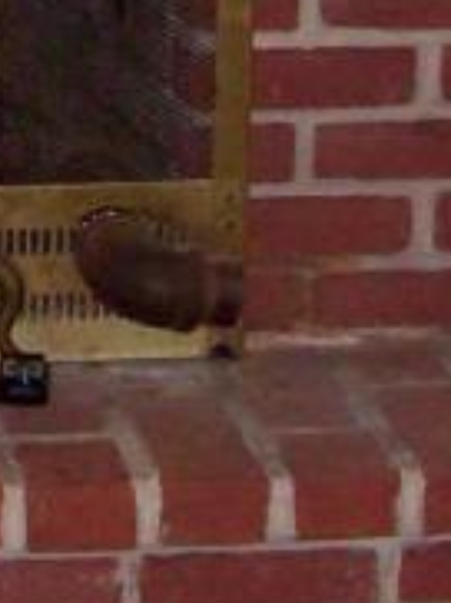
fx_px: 3535
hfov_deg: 7.1
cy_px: -437
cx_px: -340
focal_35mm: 203
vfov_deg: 9.4
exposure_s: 1/64
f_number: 2.7
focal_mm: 6
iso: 140
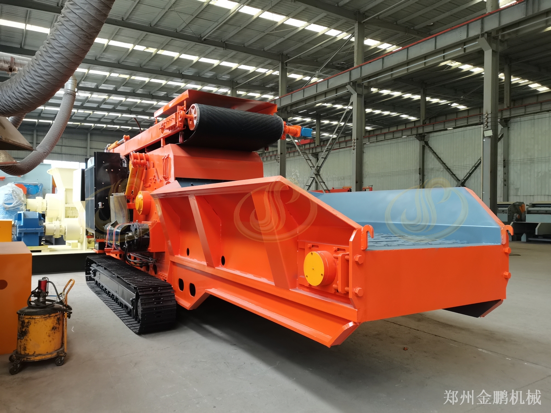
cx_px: 276
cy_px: 206
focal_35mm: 26
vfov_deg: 53.1
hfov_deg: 67.3
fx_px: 414
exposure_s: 1/33.3
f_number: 1.8
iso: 500
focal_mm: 5.58
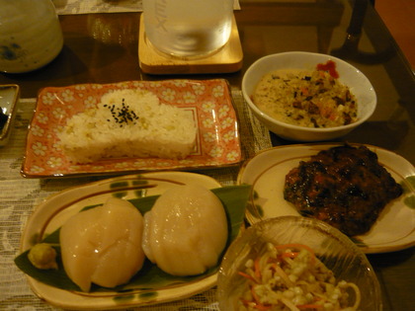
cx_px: 208
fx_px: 396
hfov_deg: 55.4
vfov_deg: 42.9
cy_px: 156
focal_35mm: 33
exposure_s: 1/8
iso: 400
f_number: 2.8
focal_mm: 5.5
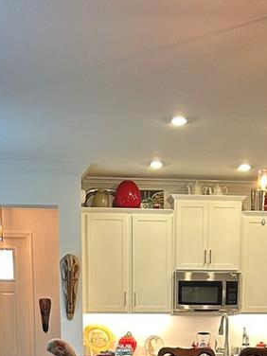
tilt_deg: -13.9
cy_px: 551
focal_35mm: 83
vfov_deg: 20.0
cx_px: 145
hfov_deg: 17.8
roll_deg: -0.4
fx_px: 854
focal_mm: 5.7
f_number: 1.5
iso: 125
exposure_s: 1/60
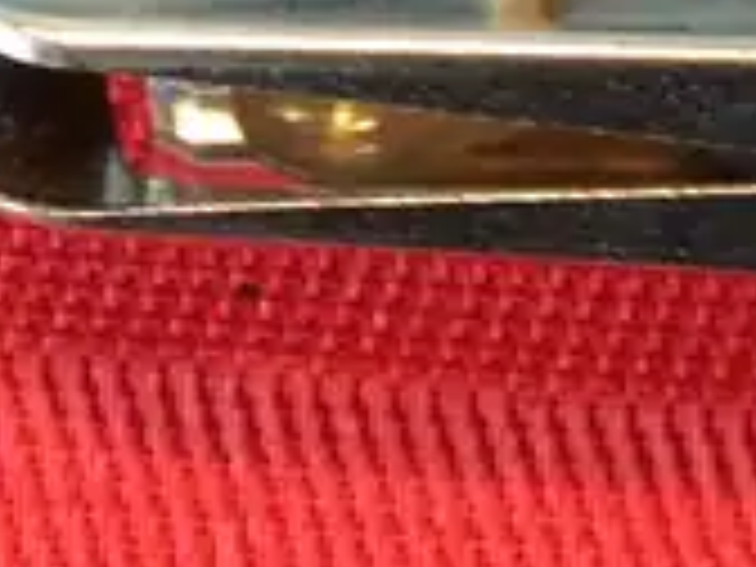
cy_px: -810
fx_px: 4543
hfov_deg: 9.5
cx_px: 194
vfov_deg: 6.8
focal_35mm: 208
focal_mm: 4.28
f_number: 2.4
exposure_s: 1/15
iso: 100
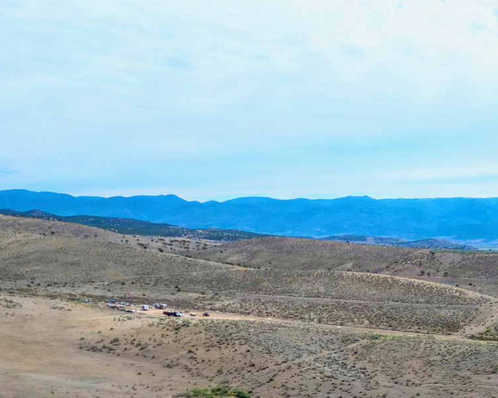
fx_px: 943
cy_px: 446
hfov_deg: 28.7
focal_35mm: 64
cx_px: 419
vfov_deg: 22.4
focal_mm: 6.72
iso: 110
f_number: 1.7
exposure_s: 1/4000
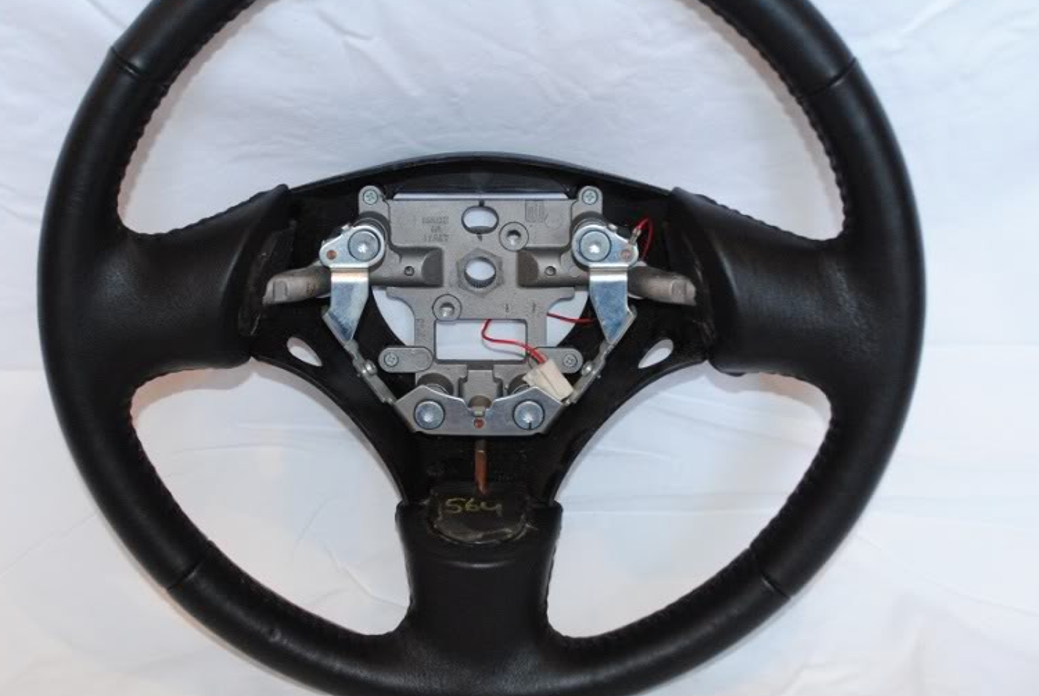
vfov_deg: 29.9
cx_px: 470
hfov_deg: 43.5
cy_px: 282
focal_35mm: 45
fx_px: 1300
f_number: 5
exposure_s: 1/30
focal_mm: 22
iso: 800
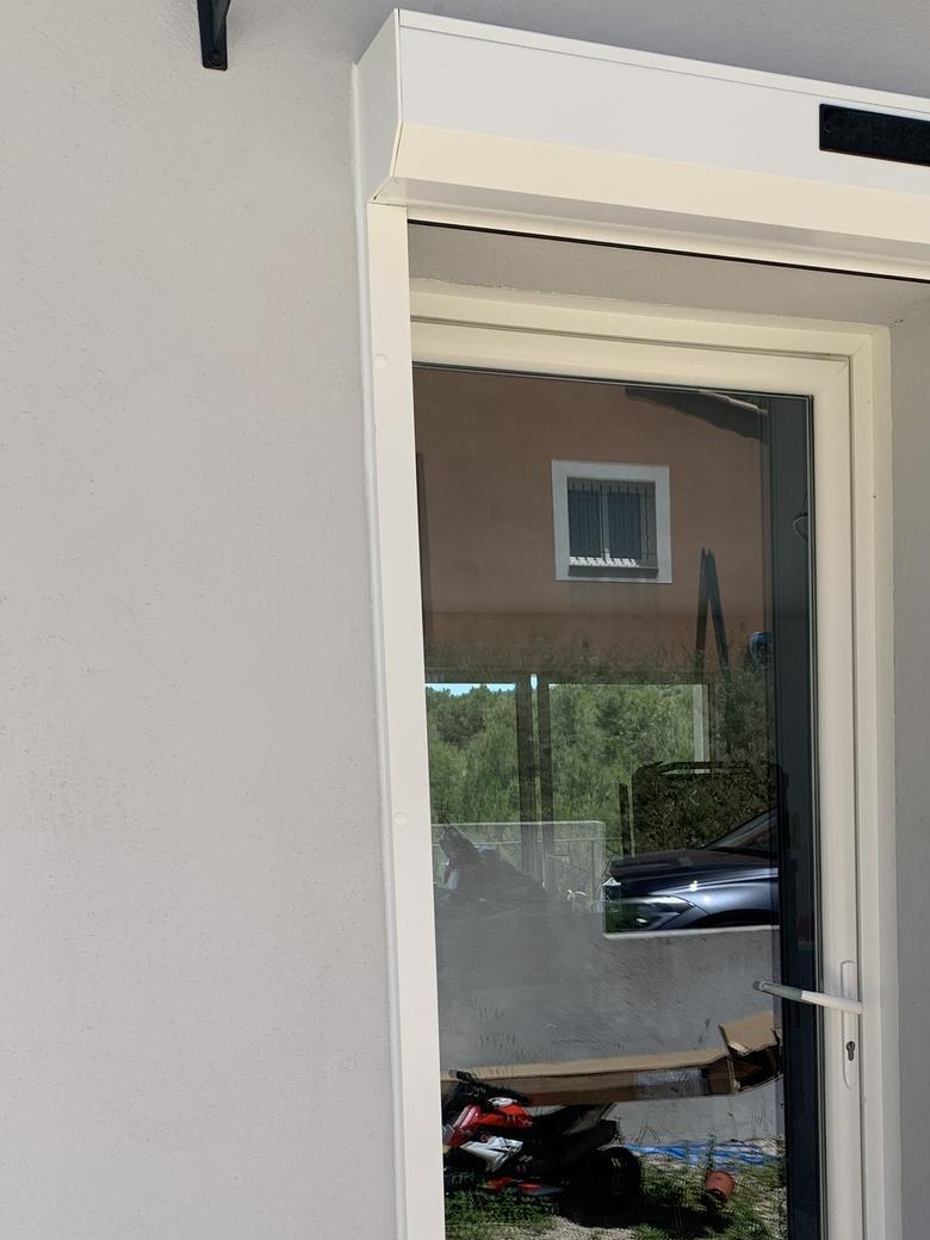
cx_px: 687
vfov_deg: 38.6
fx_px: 1719
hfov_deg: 29.8
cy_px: 938
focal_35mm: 48
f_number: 1.8
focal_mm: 4.25
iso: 25
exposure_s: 1/1100
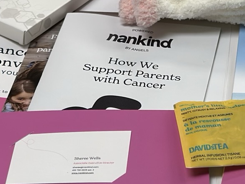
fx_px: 1189
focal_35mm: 168
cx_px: 338
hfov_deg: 11.4
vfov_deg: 8.7
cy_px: -62
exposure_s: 1/141
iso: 64
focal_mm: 6.86
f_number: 1.78
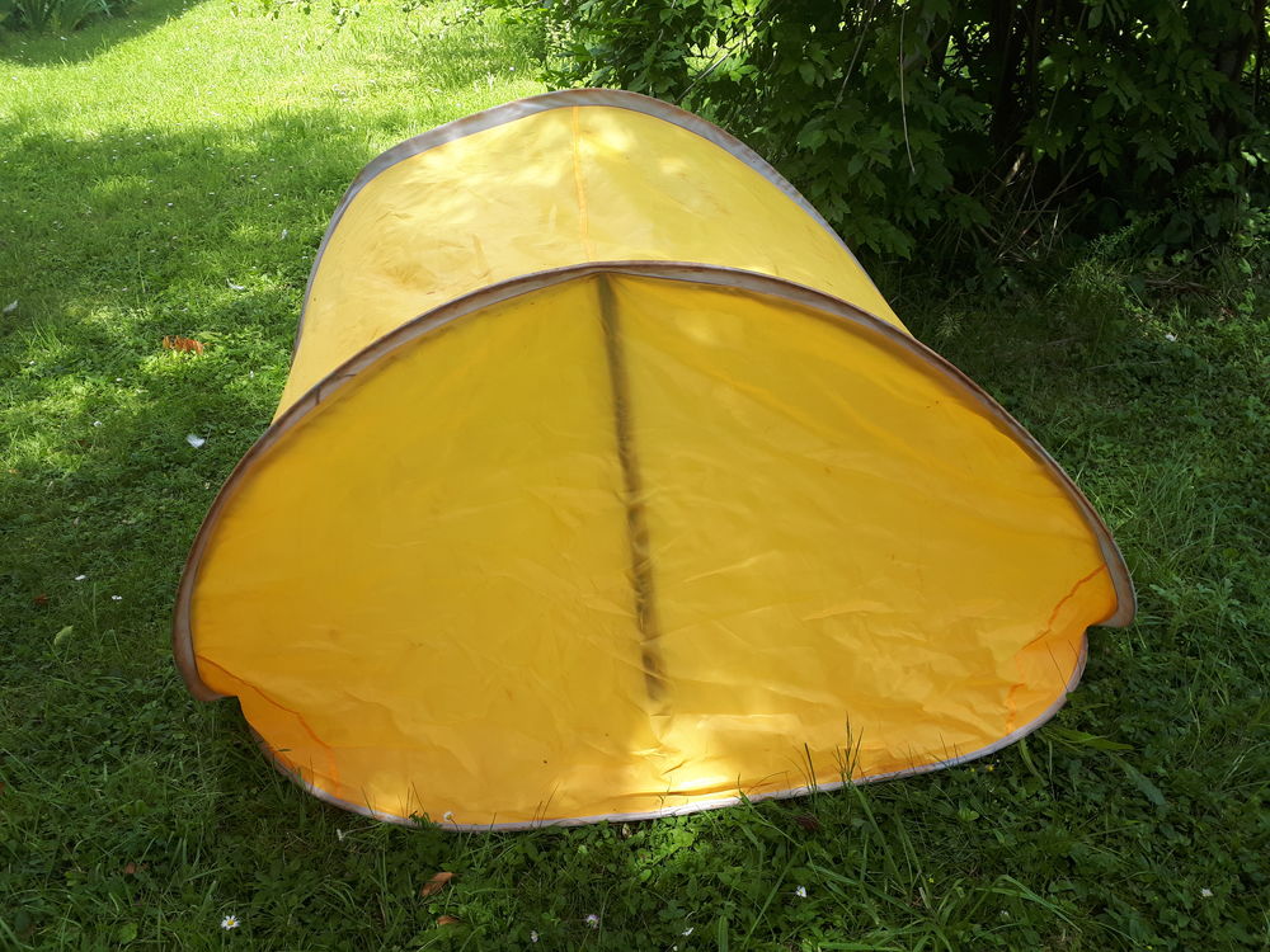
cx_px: 635
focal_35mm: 27
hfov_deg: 65.3
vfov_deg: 51.4
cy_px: 476
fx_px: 991
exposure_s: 1/288
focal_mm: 3.6
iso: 40
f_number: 1.9
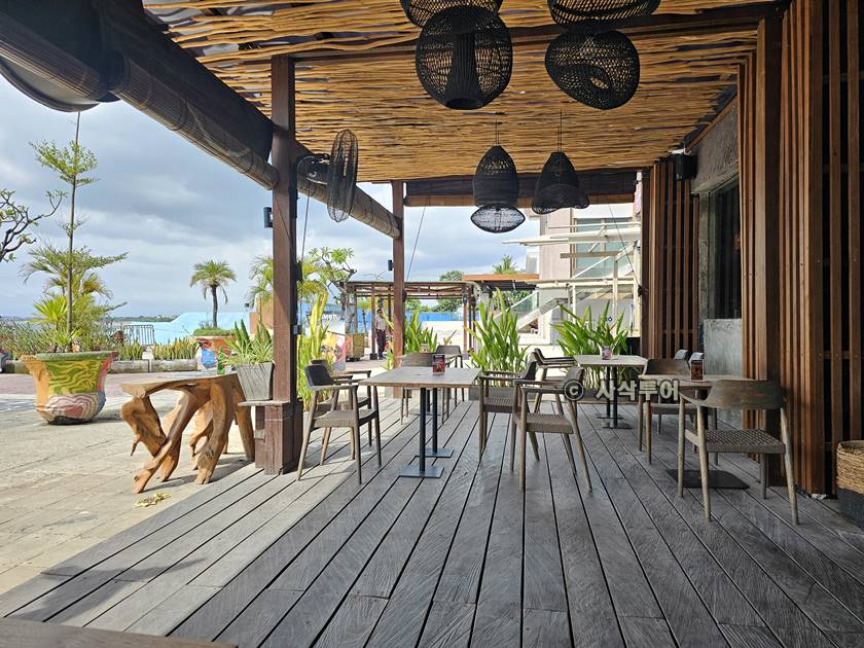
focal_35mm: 23
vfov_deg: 58.9
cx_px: 432
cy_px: 324
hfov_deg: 73.9
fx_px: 574
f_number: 1.7
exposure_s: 1/719
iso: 32
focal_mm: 6.3
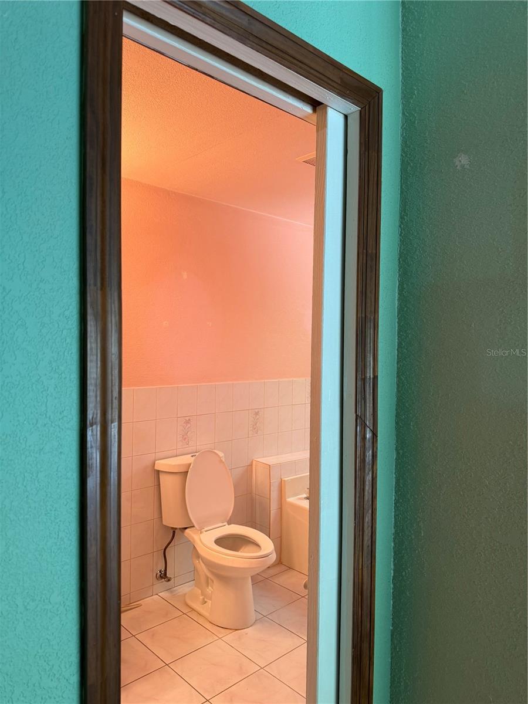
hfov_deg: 56.8
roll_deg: +0.6
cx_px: 264
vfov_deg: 71.6
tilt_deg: -1.1
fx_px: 488
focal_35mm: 24
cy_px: 352
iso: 160
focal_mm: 6.76
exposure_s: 1/60
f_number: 1.78
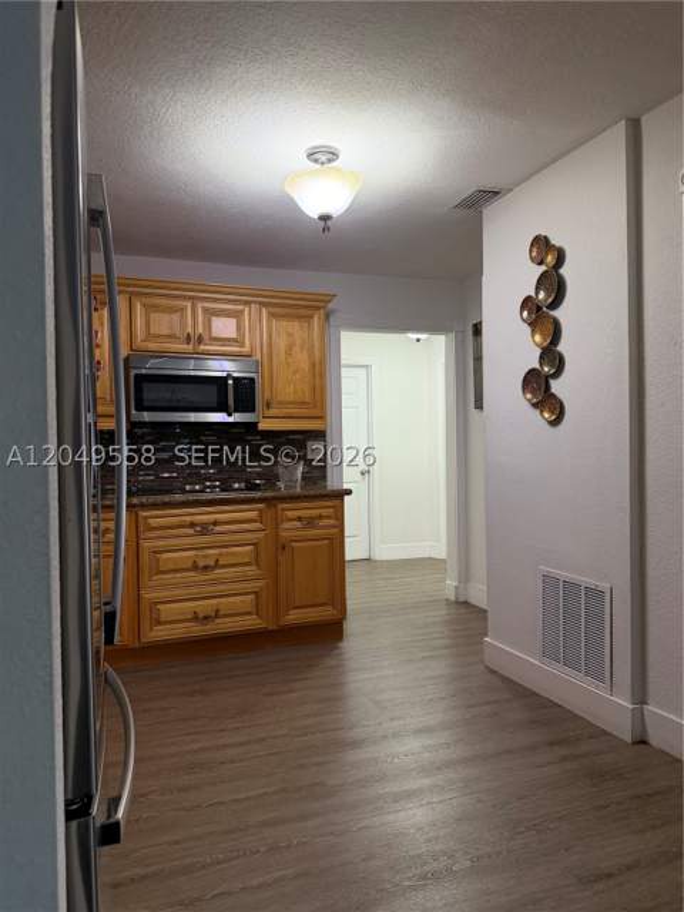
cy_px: 456
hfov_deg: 56.8
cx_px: 342
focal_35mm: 24
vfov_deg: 71.6
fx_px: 632
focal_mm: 6.76
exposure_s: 1/60
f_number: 1.78
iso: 320
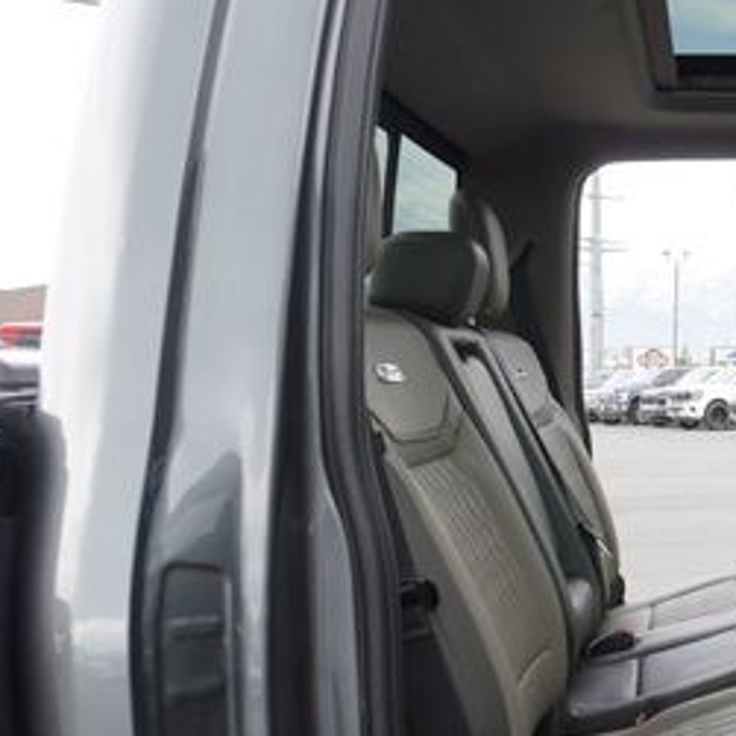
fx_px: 1251
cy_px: 578
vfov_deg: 32.0
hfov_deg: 30.0
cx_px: 777
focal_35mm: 52
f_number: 4.5
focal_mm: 16
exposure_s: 1/80
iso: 100
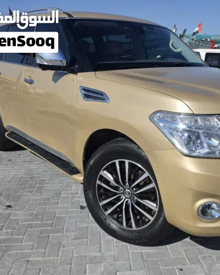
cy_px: 138
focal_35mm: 31
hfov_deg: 46.4
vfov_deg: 57.1
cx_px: 148
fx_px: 252
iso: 64
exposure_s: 1/10000
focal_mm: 6.3
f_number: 1.7
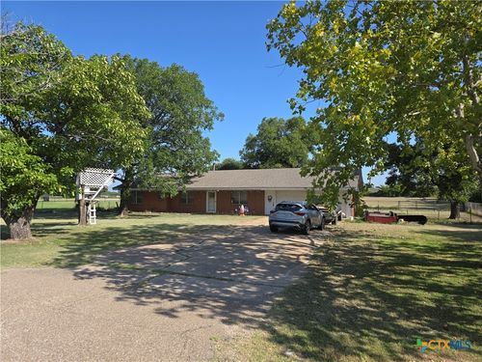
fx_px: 320
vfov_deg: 58.9
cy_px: 181
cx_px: 241
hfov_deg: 73.9
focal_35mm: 23
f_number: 1.7
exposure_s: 1/556
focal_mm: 6.3
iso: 12
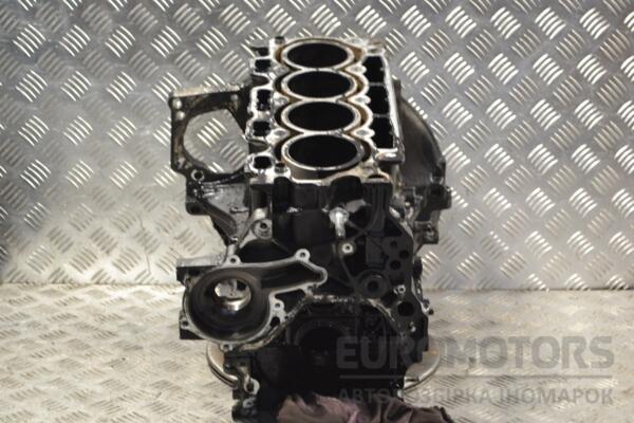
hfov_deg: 24.6
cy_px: 212
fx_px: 1453
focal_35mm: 82
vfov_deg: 16.6
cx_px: 317
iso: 560
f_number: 5.6
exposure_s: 1/30
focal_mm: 55
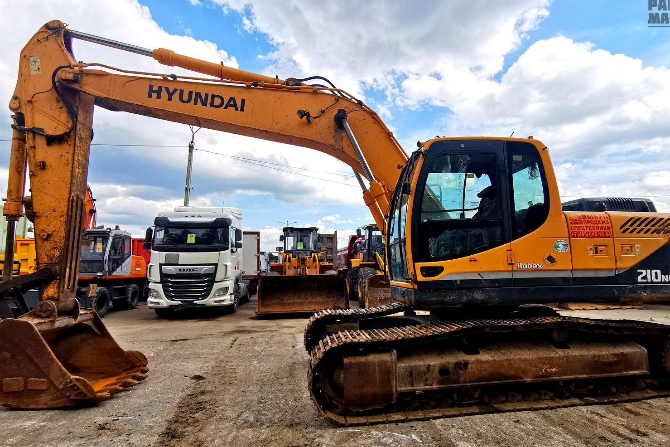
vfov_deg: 67.4
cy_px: 232
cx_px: 352
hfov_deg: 89.9
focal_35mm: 18
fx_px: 335
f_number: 2.2
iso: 50
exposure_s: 1/630
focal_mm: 2.35
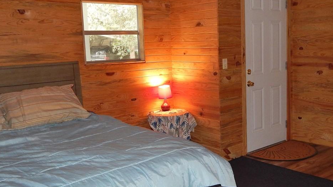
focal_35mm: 43
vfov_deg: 27.7
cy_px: 96
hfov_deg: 47.1
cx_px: 200
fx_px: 380
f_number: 3
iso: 200
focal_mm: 4
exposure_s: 1/30
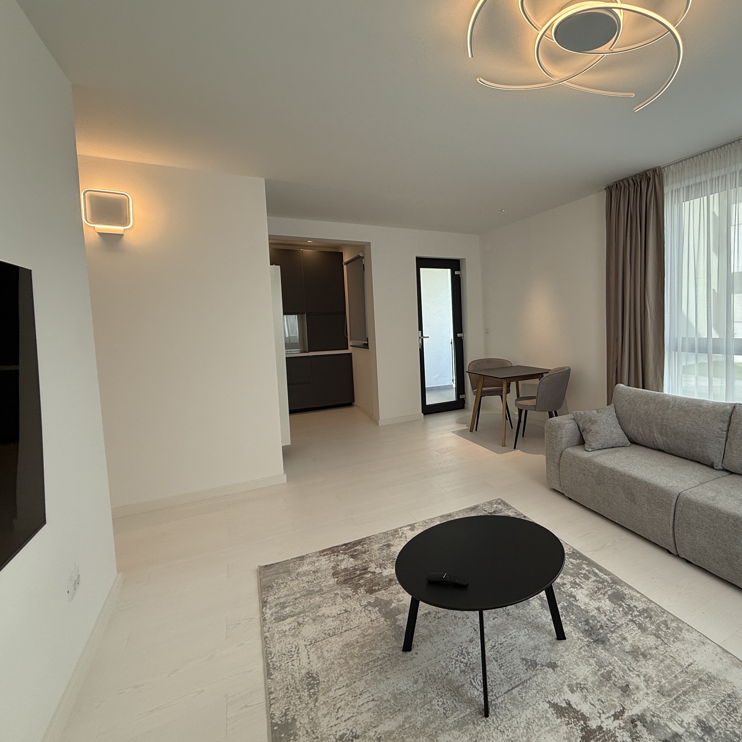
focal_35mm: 18
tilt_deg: -3.5
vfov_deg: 80.6
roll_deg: +0.8
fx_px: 437
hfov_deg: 77.2
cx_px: 514
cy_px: 345
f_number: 2.2
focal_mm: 2.22
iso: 64
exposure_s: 1/135
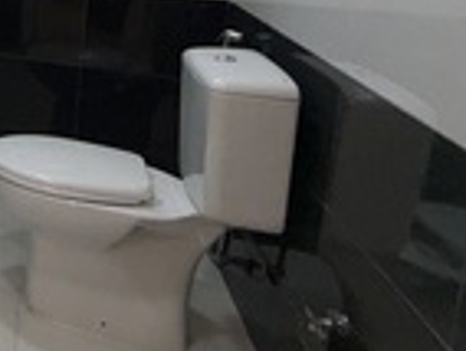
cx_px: -222
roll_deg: +0.2
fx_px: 607
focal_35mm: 45
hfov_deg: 28.5
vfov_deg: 29.1
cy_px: -38
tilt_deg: -7.1
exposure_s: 1/121
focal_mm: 2.22
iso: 50
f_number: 2.2
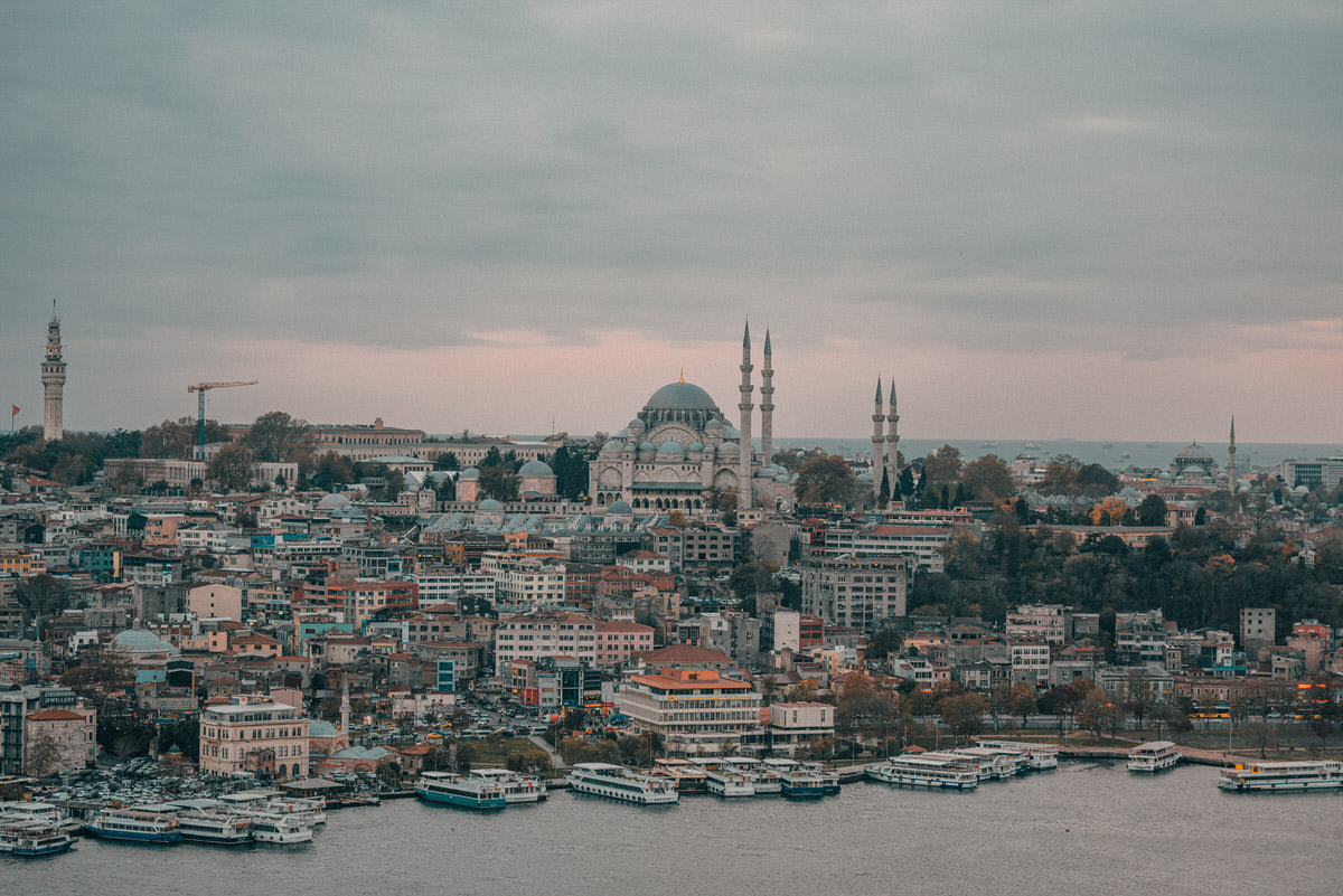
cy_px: 448
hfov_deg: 22.6
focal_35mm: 90
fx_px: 3359
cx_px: 672
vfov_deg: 15.2
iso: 280
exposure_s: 1/320
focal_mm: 90
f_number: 2.8
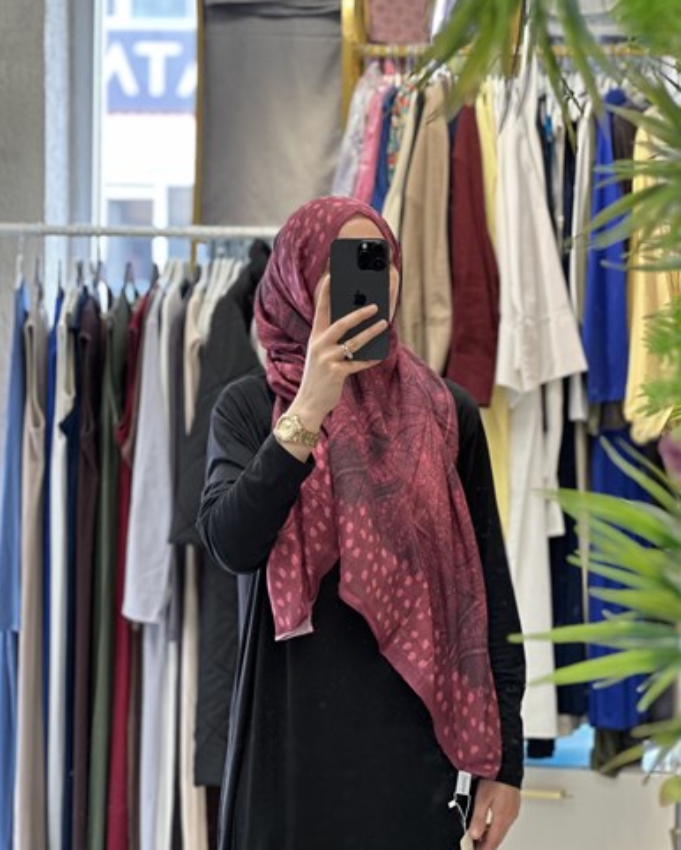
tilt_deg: -3.0
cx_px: 339
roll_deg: -2.1
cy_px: 420
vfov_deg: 23.6
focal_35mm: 81
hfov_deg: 19.0
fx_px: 2039
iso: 160
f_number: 2.8
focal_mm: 9
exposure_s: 1/50
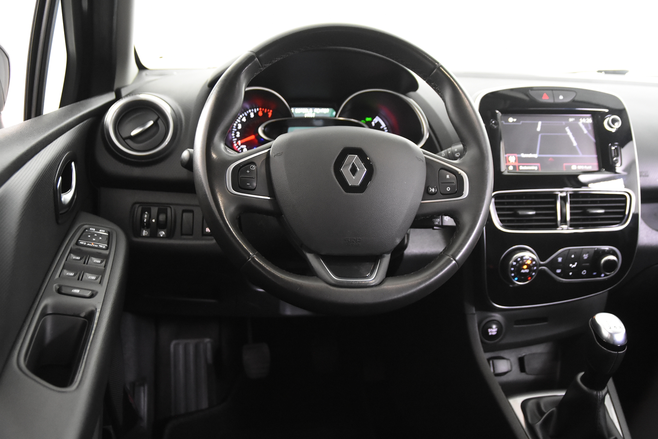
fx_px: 713
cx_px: 329
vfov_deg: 34.2
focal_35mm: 39
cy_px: 220
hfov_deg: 49.6
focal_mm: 26
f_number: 3.2
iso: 4000
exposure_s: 1/40
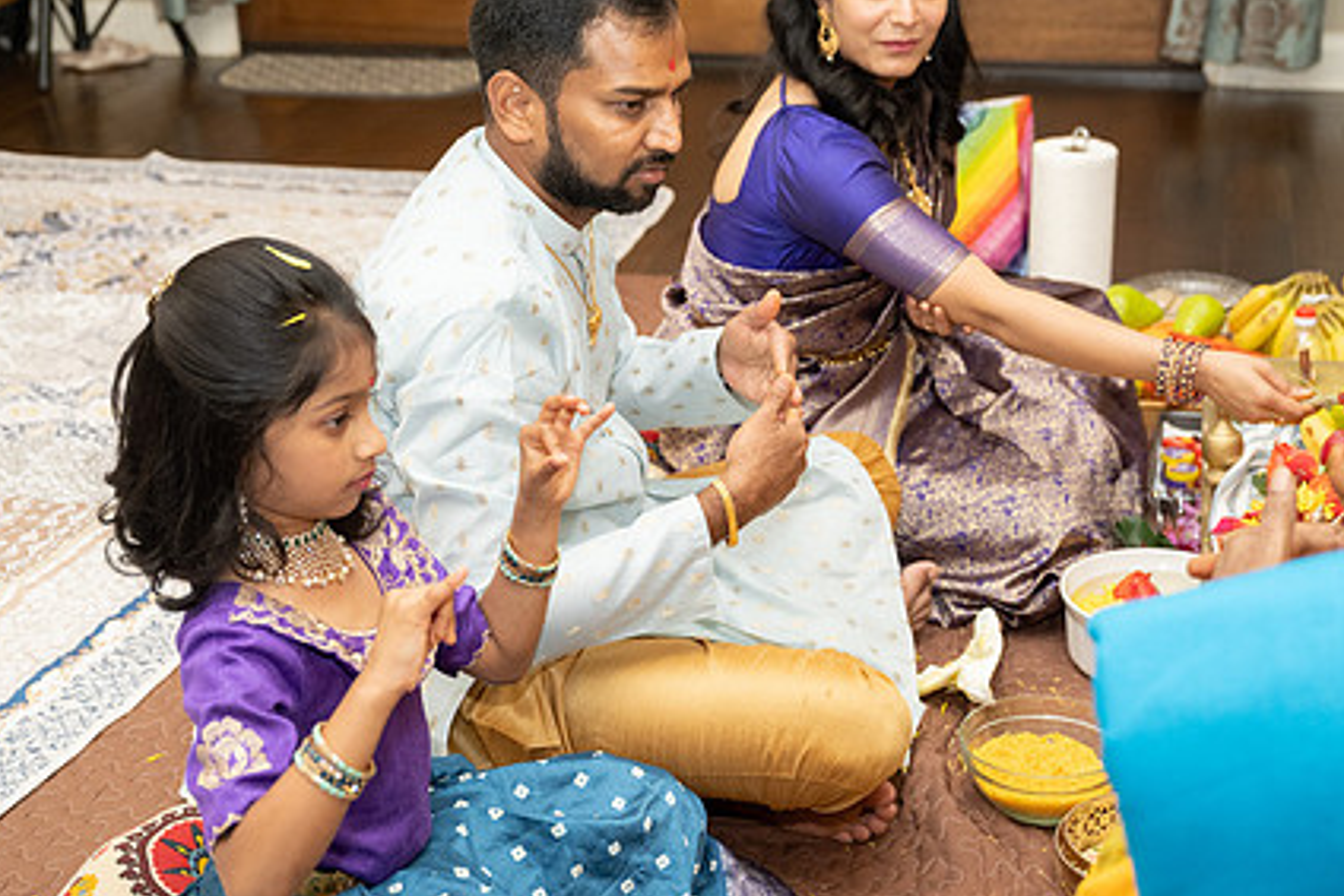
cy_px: 401
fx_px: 2166
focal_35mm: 58
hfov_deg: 34.5
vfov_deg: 23.4
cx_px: 723
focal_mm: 42
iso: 1000
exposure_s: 1/160
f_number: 3.2
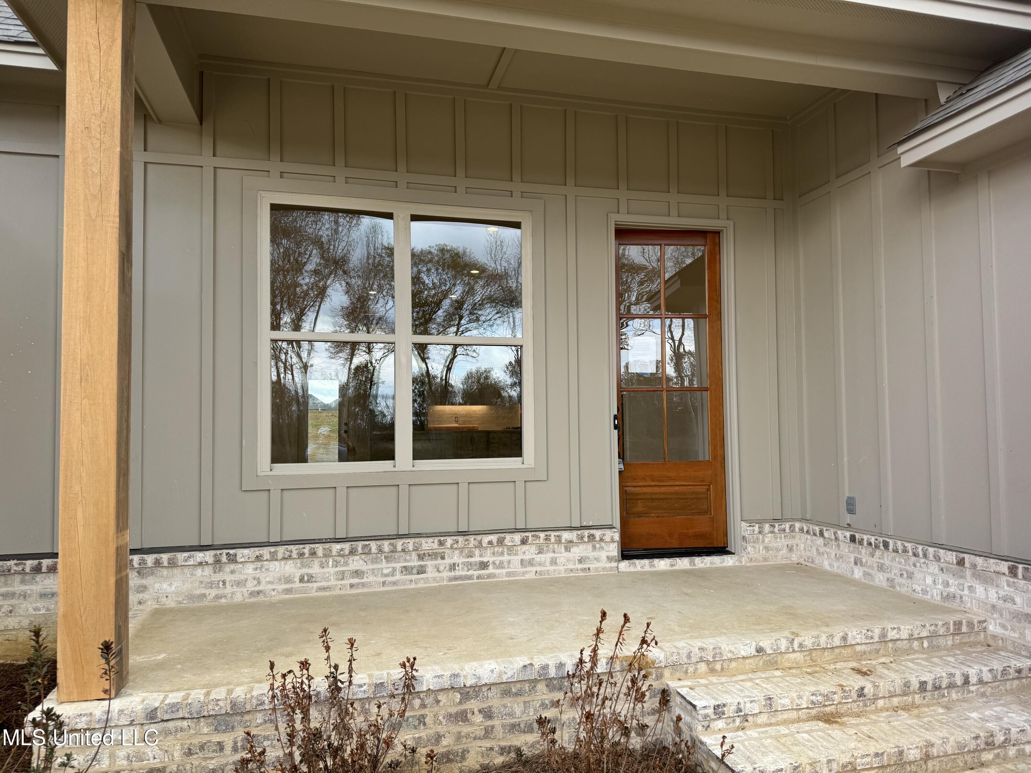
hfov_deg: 71.6
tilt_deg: +2.6
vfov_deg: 56.8
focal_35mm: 24
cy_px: 386
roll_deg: +0.2
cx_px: 516
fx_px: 715
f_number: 1.78
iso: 80
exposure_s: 1/370
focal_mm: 6.86
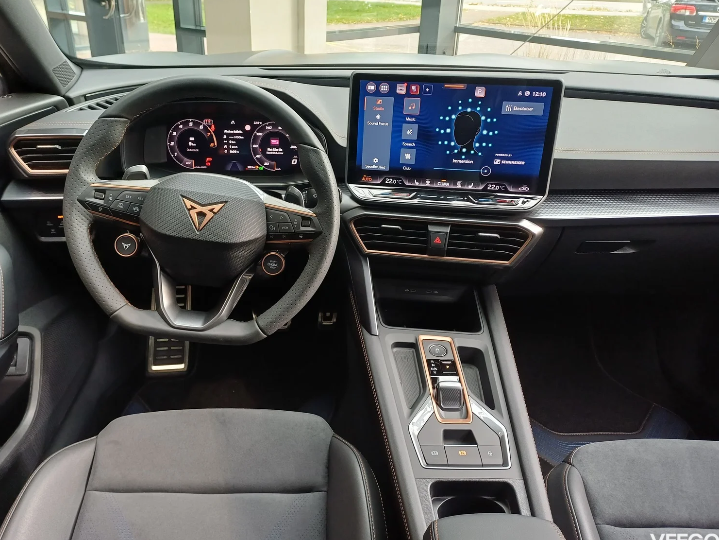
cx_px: 336
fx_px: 561
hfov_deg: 65.3
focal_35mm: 27
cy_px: 262
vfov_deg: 51.4
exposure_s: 1/50
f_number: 1.8
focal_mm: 4.65
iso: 125
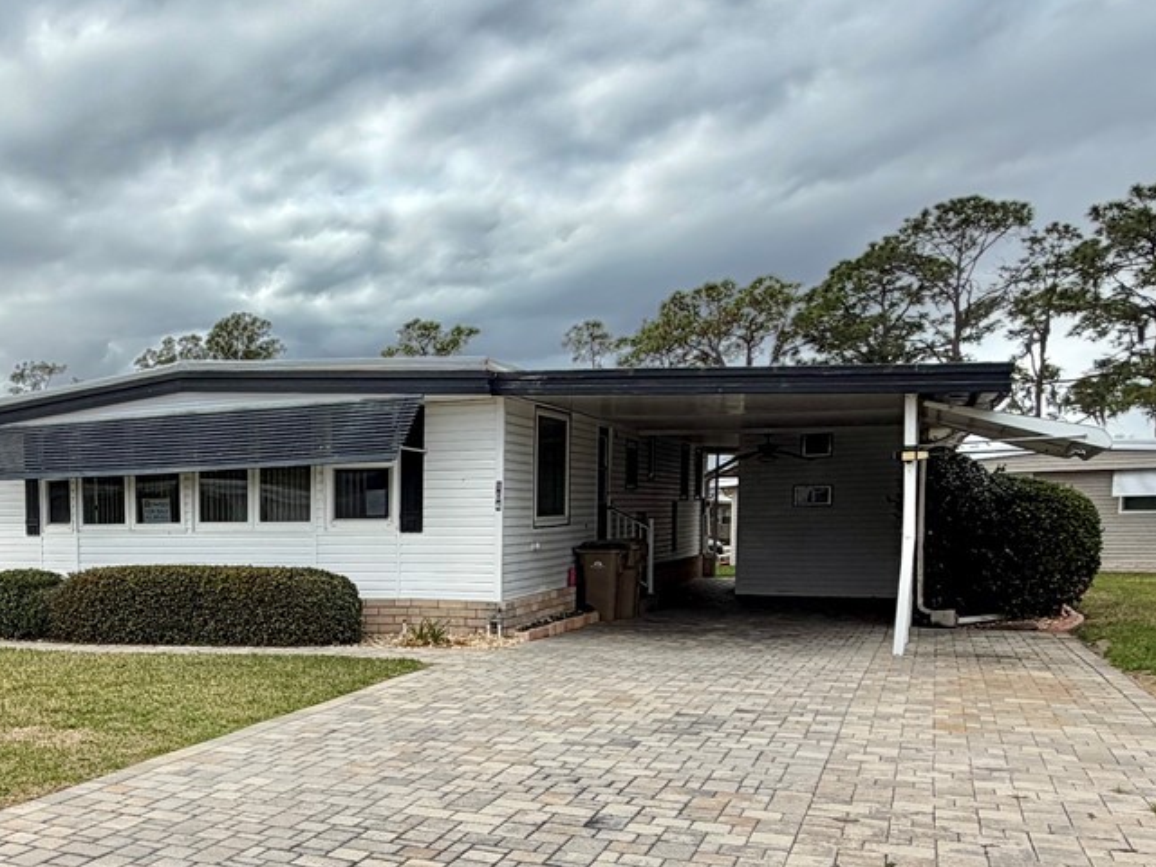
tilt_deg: -4.6
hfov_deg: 48.2
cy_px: 632
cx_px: 157
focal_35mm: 35
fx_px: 1169
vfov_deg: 39.8
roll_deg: +2.0
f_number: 2.2
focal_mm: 2.22
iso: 20
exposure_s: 1/1211
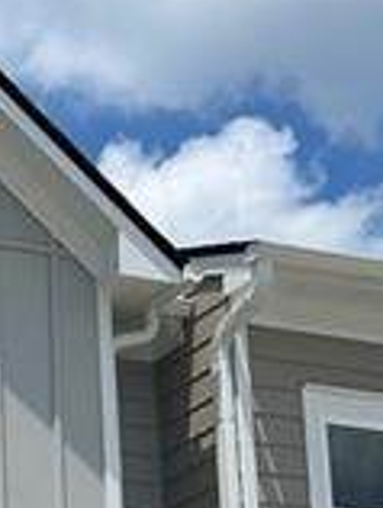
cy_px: 801
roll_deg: +0.2
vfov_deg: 14.4
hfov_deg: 10.7
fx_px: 1854
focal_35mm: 126
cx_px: -415
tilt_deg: +10.0
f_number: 1.5
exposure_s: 1/6993
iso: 50
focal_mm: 5.7
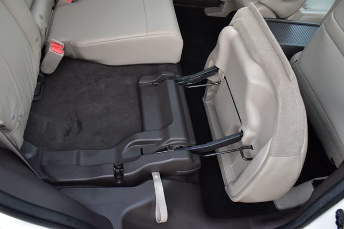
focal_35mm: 30
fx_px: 287
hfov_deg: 62.0
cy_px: 114
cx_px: 172
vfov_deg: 43.6
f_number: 6.3
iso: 800
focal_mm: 20
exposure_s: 1/15
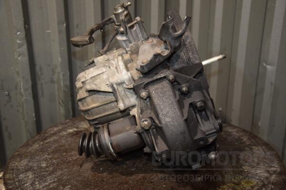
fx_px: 310
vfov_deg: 34.2
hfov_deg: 49.6
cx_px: 143
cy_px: 95
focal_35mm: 39
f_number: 4
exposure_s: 1/40
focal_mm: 26
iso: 800
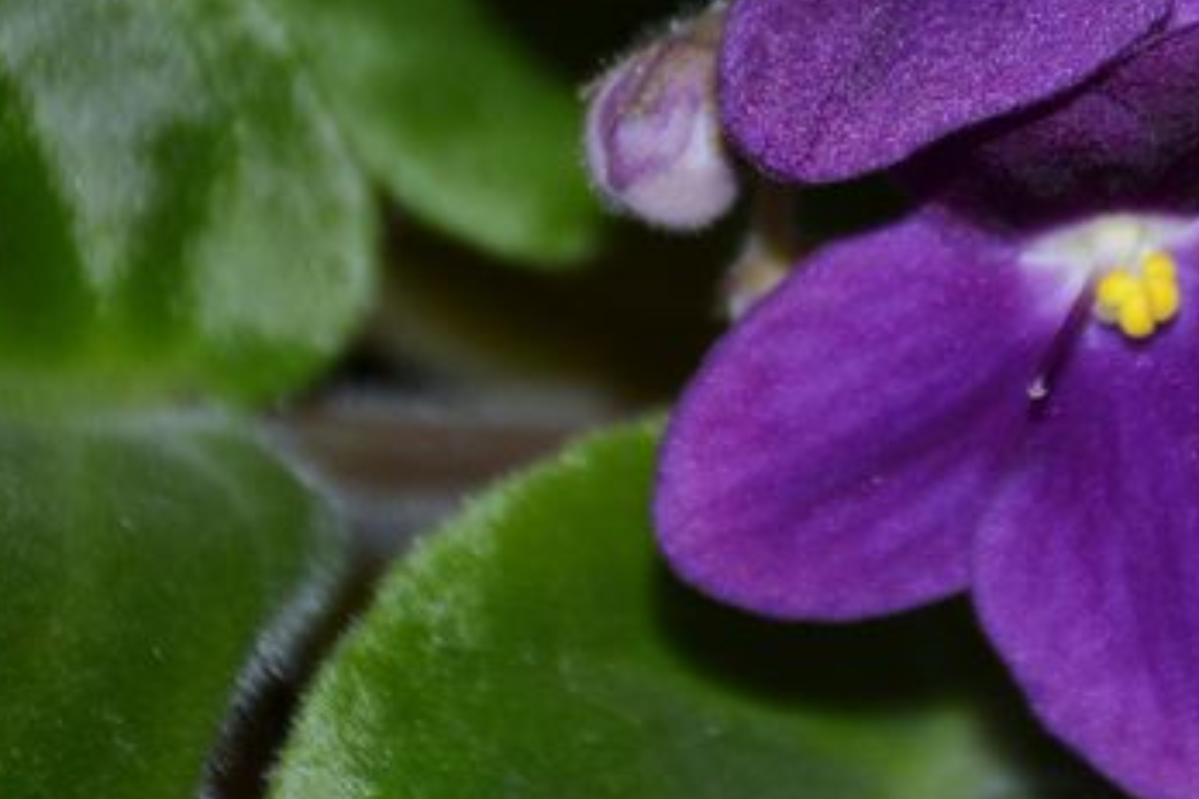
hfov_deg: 4.0
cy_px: 95
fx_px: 17051
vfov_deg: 2.7
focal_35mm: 512
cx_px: 972
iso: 400
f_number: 5.6
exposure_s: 1/60
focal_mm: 140
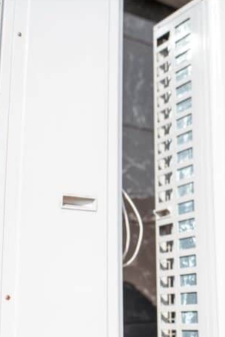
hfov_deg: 21.6
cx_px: 258
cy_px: 185
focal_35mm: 59
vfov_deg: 33.9
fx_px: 553
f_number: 2.2
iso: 200
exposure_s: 1/6400
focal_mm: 35
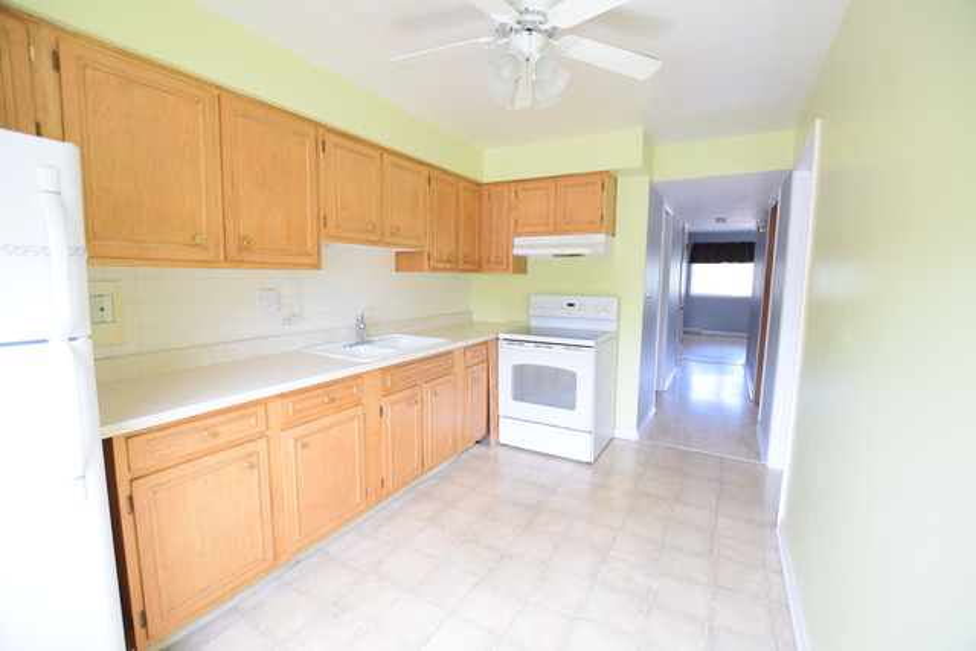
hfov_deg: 100.4
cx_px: 488
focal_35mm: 15
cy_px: 326
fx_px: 407
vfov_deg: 77.4
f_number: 4
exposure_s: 1/60
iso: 800
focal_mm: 10
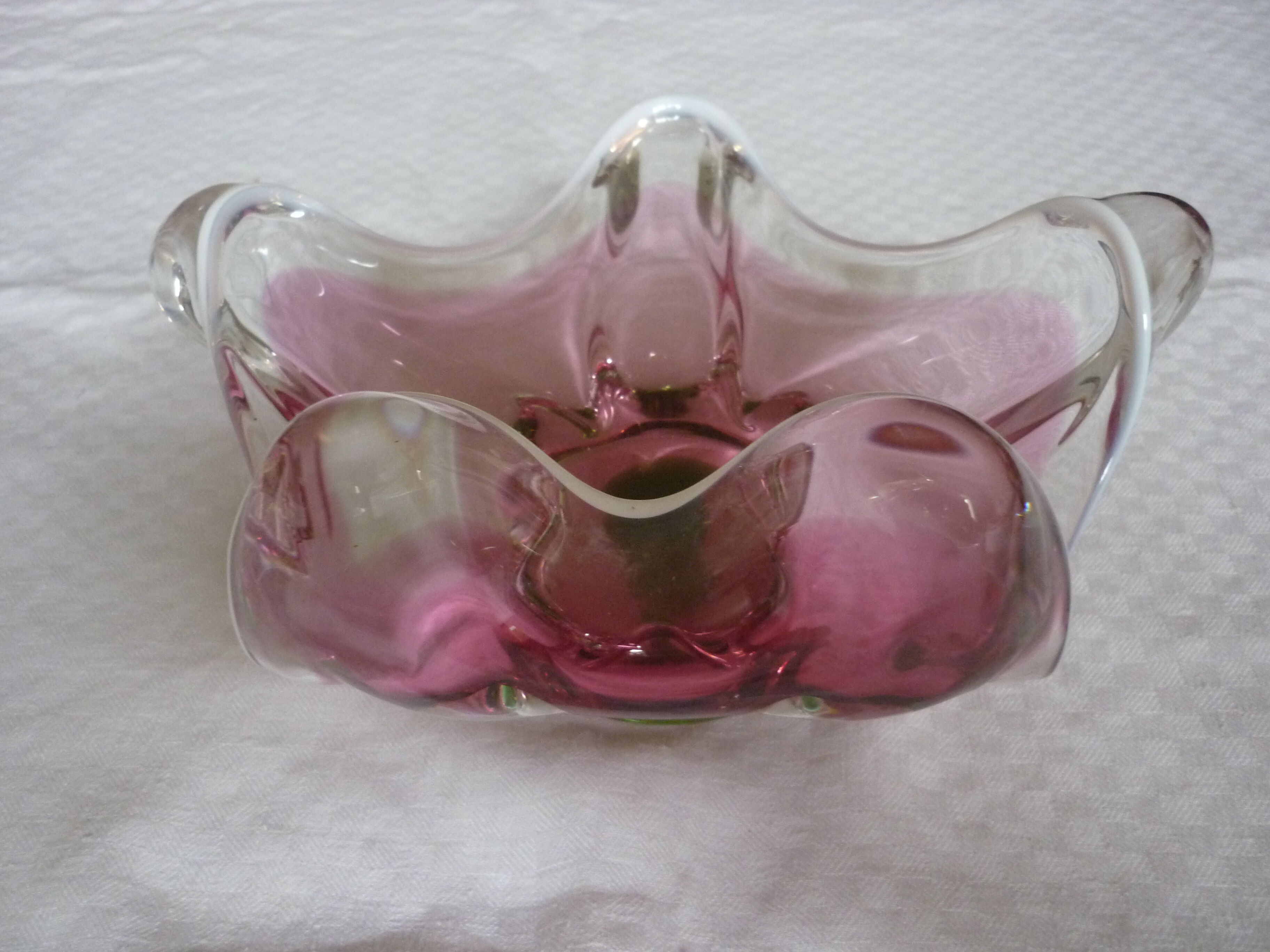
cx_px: 635
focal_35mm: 33
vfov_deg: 42.9
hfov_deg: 55.4
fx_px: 1211
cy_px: 476
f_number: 2.8
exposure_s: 1/30
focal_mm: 5.5
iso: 400
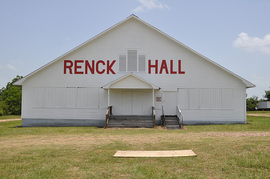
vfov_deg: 34.1
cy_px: 90
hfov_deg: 49.6
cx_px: 135
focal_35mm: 39
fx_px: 292
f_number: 13
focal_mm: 26
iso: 200
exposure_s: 1/125
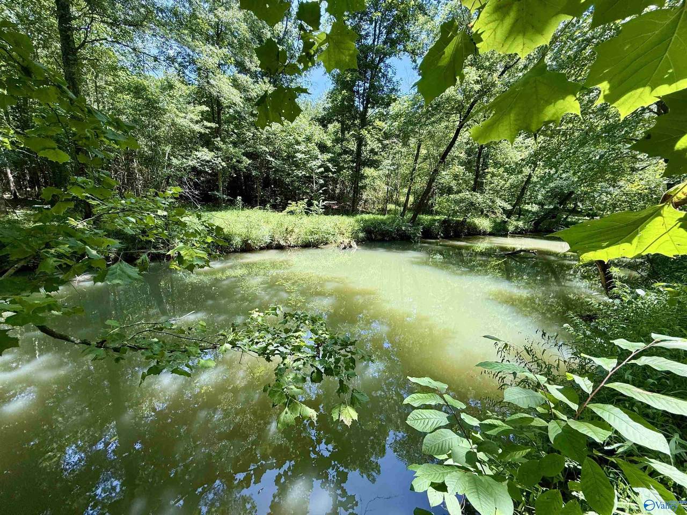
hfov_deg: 102.1
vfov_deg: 85.7
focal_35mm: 14
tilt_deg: -11.2
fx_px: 278
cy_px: 258
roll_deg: -2.6
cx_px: 344
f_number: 2.2
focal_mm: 2.22
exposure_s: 1/308
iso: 50
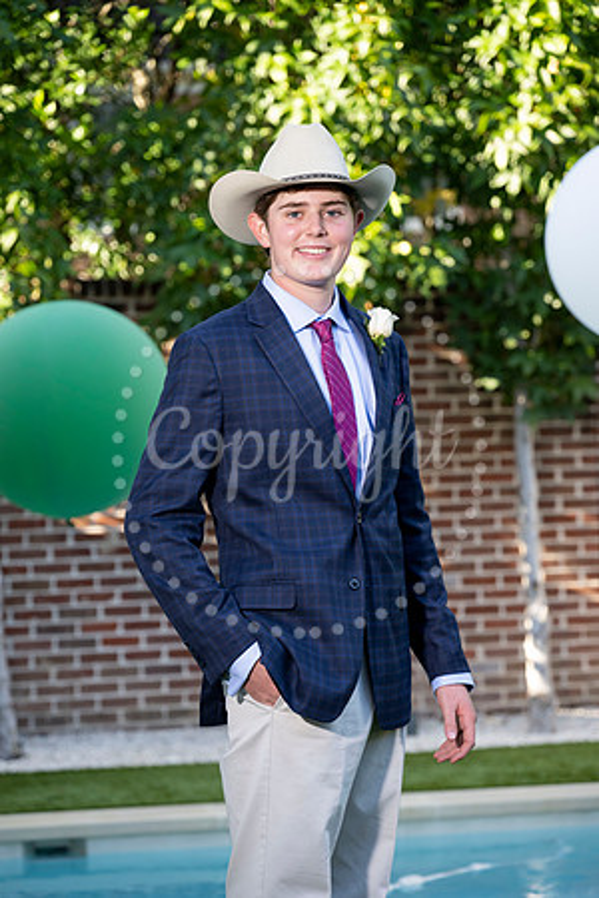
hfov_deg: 11.4
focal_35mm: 120
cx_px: 300
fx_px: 2995
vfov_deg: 17.1
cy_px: 449
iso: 400
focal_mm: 120
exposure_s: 1/200
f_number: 5
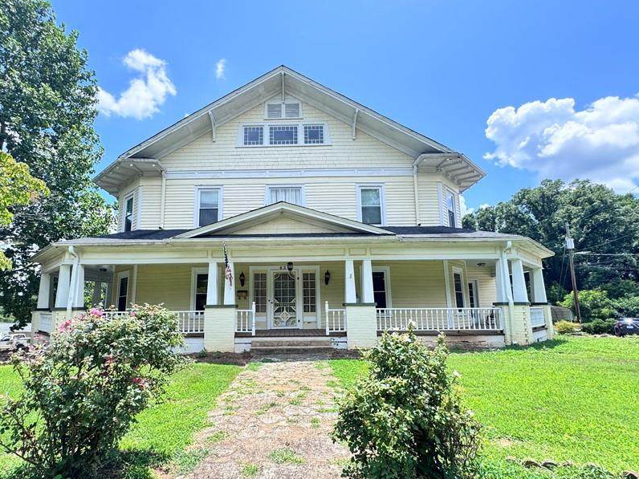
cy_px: 263
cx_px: 290
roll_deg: +0.7
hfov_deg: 87.5
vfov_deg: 71.4
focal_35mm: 18
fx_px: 332
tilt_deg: +7.5
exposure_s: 1/529
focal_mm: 2.22
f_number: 2.2
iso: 50
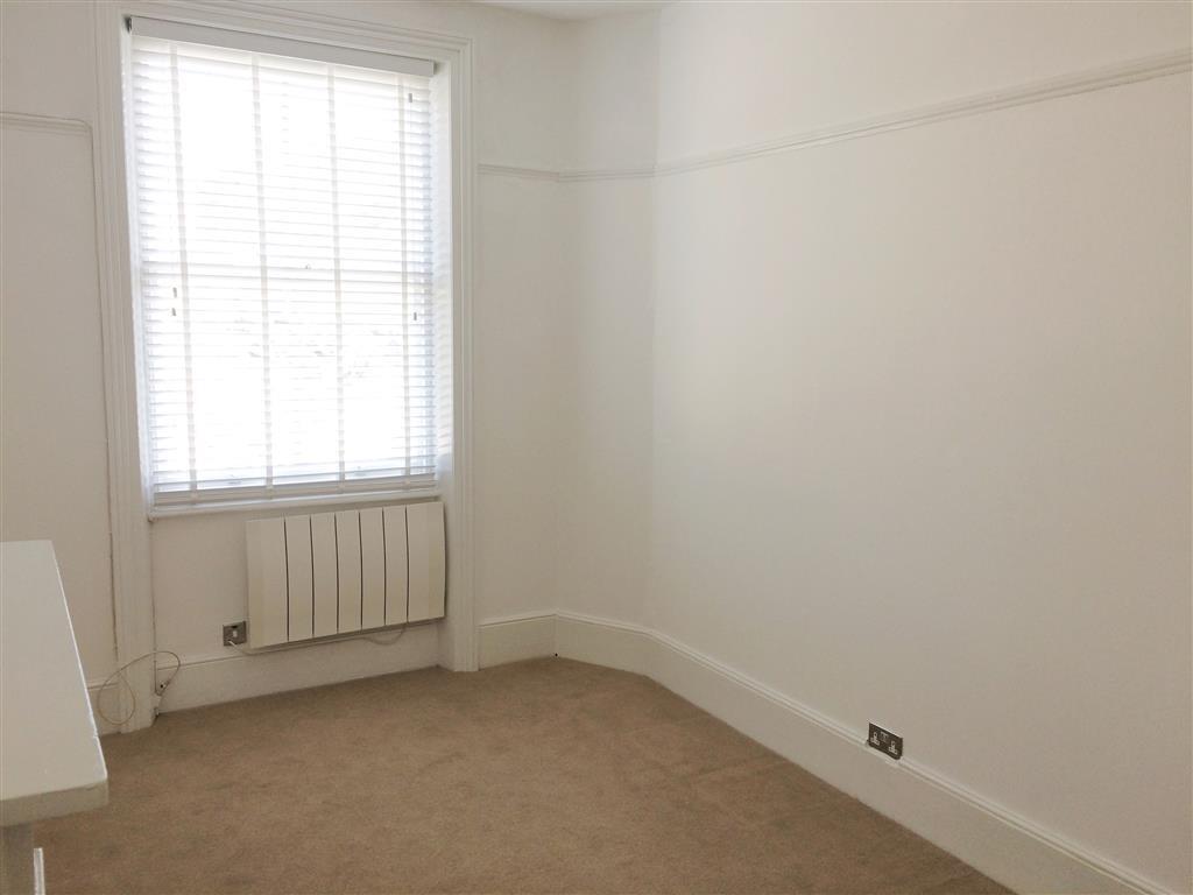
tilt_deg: -8.0
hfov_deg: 61.7
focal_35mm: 29
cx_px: 596
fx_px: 999
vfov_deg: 48.2
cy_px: 448
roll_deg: +0.3
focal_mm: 4.15
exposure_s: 1/100
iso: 40
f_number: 2.2
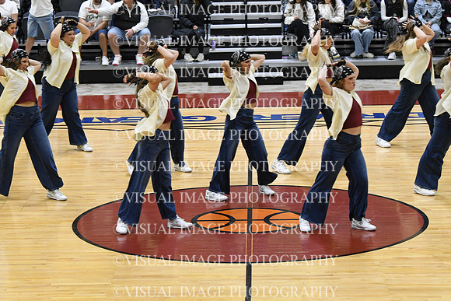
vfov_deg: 10.2
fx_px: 1692
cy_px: 150
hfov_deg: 15.2
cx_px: 226
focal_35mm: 135
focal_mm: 90
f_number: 4
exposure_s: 1/250
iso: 3200
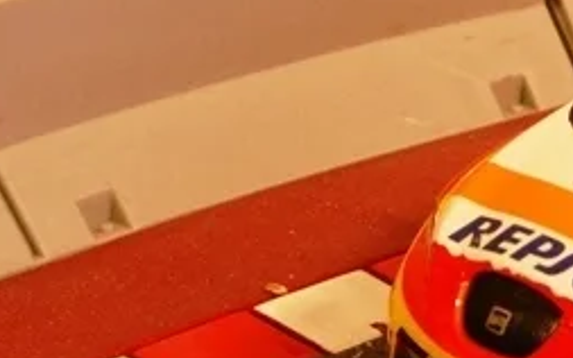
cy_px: 68
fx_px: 3919
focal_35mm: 251
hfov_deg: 8.2
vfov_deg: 5.2
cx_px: 813
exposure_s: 1/50
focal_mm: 52
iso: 1600
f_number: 18
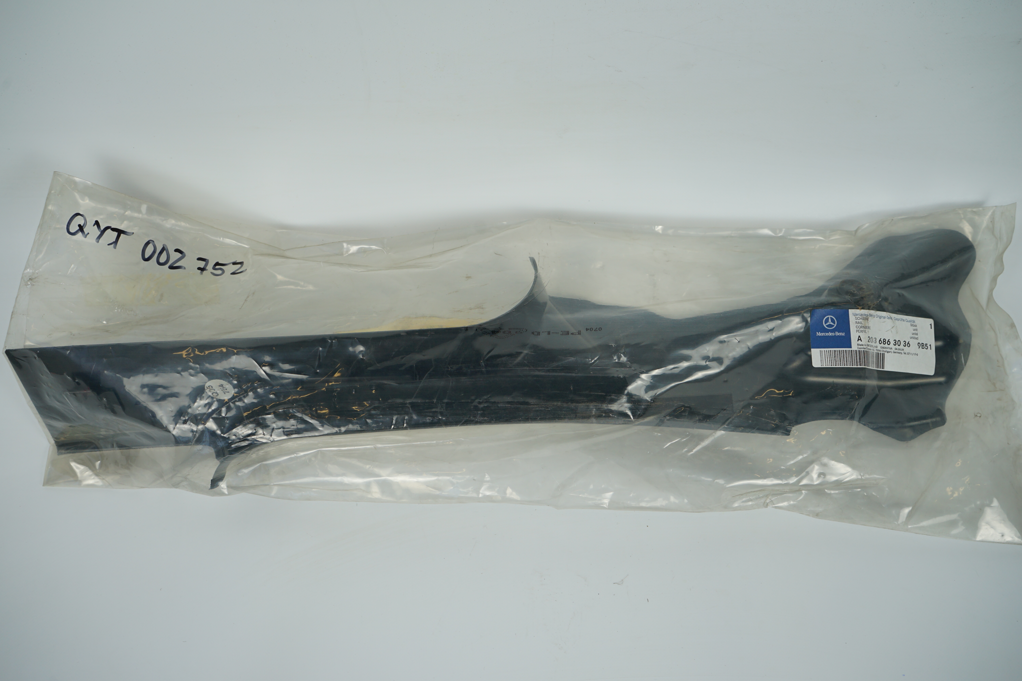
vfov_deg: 36.9
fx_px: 1022
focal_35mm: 36
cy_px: 340
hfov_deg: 53.1
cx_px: 511
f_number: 7.1
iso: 200
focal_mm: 36
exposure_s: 1/200
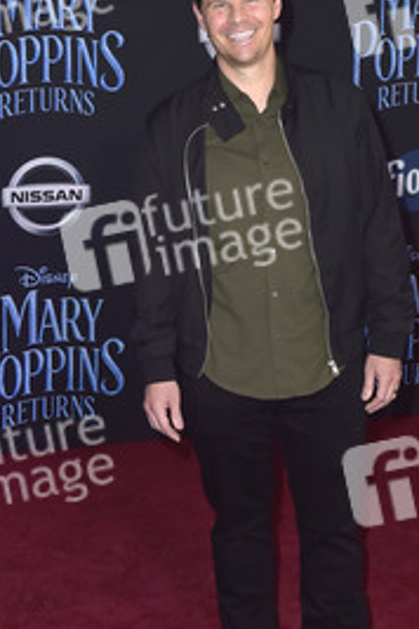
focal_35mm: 78
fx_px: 1362
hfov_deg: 17.5
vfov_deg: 26.0
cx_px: 251
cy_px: 353
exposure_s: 1/250
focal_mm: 52
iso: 400
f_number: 6.3
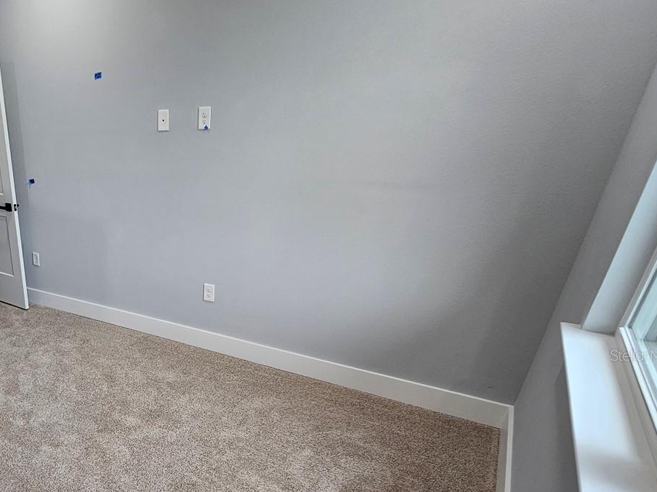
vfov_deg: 56.6
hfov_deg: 64.6
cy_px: 355
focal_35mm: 23
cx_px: 97
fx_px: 437
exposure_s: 1/60
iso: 100
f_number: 2.2
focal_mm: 2.2
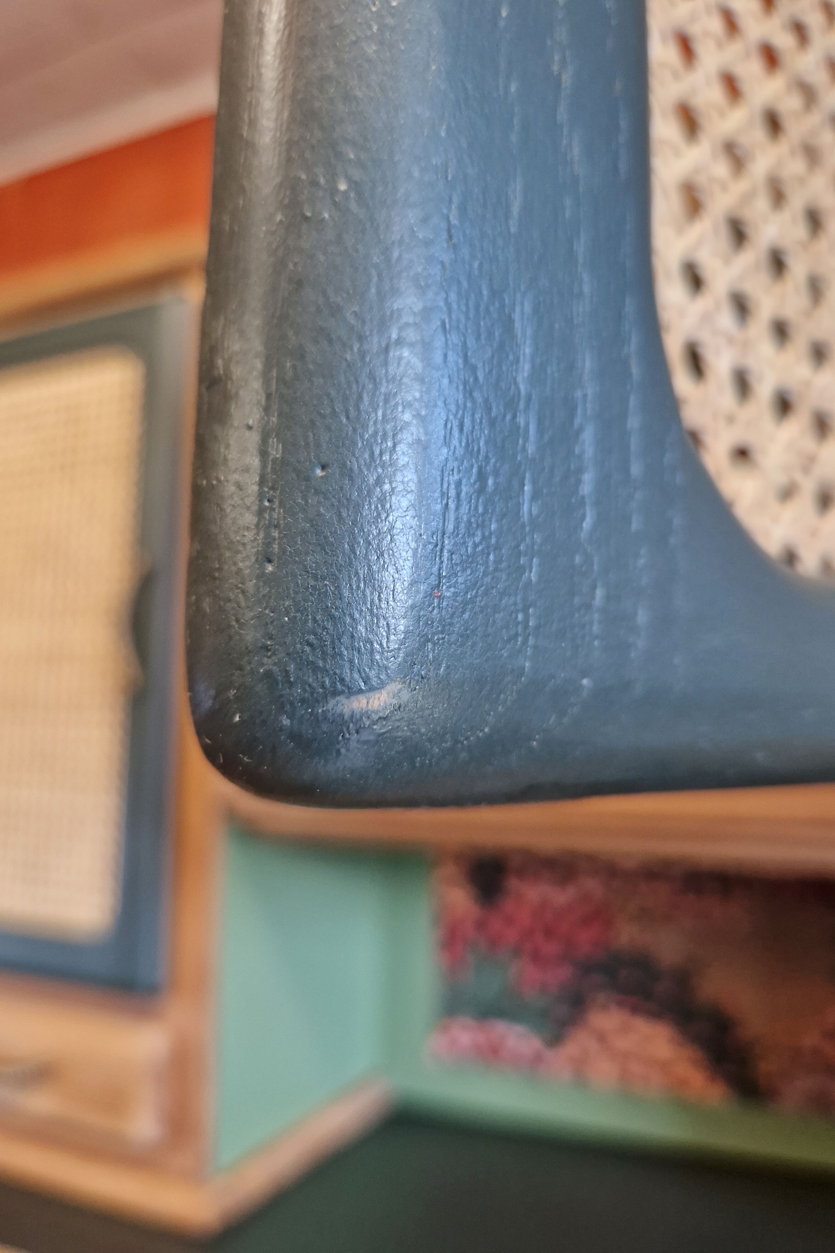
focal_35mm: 24
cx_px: 379
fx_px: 835
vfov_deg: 73.7
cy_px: 625
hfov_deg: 53.1
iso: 250
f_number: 1.8
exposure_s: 1/100
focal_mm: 5.4
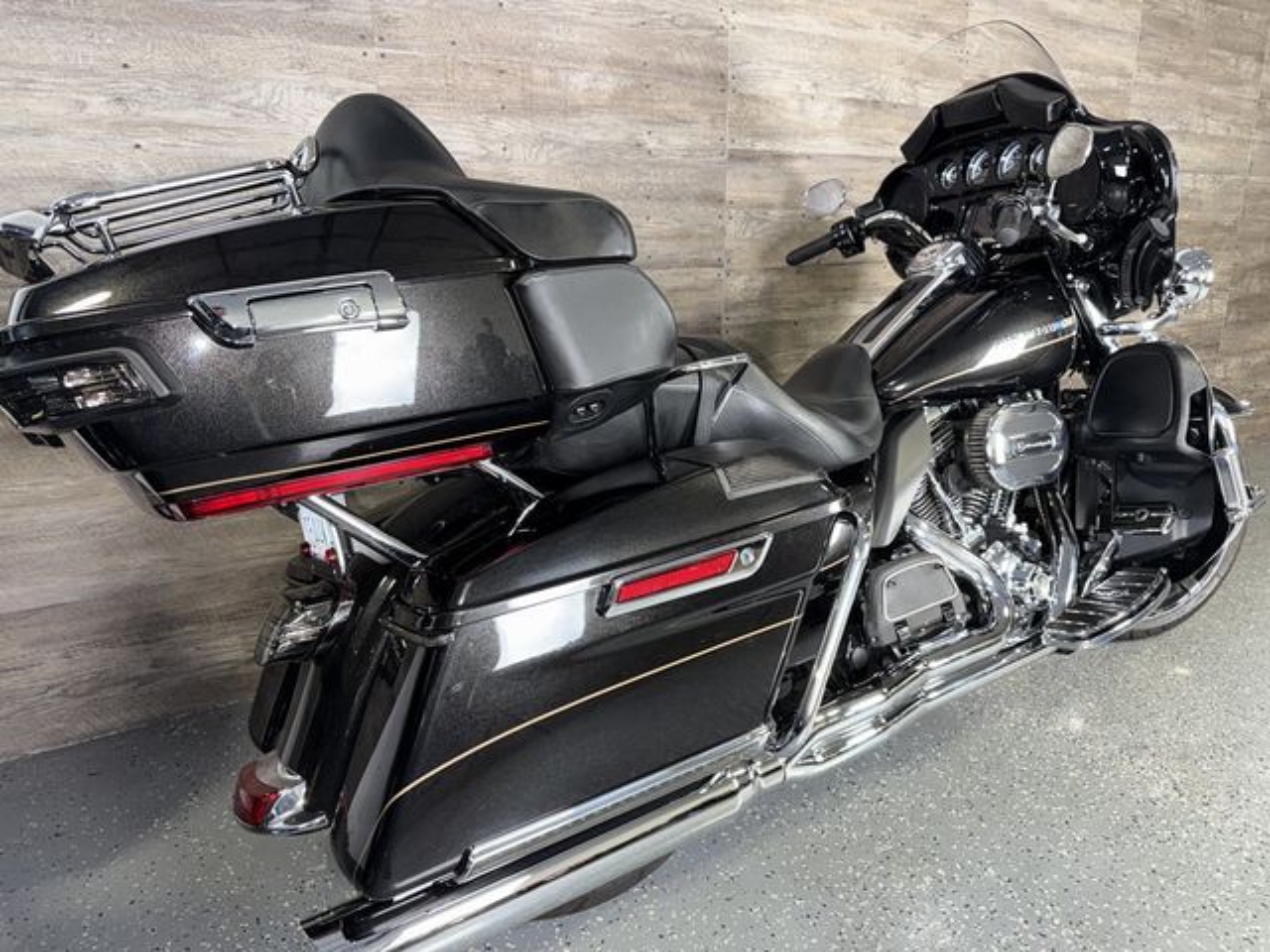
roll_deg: +0.5
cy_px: 476
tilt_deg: -14.5
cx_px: 635
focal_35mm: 24
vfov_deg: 56.8
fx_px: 881
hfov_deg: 71.6
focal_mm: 6.76
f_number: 1.78
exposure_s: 1/17
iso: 80
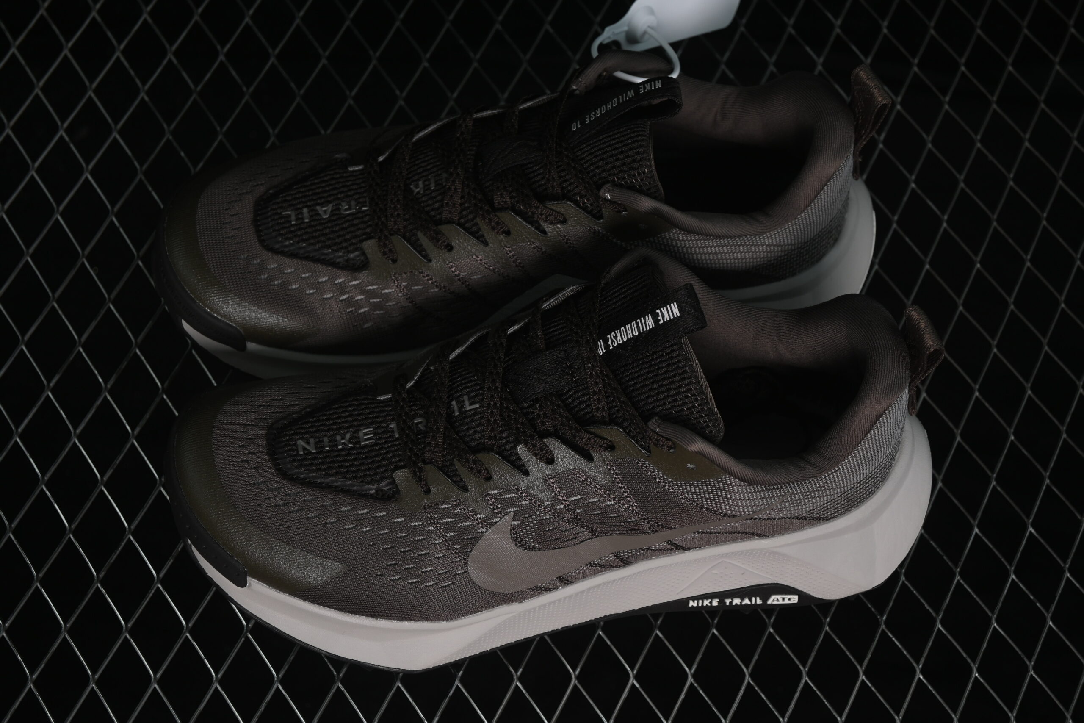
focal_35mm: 75
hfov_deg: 27.0
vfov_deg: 18.2
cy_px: 362
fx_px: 2258
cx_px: 542
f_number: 6.3
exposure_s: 1/50
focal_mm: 50
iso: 160
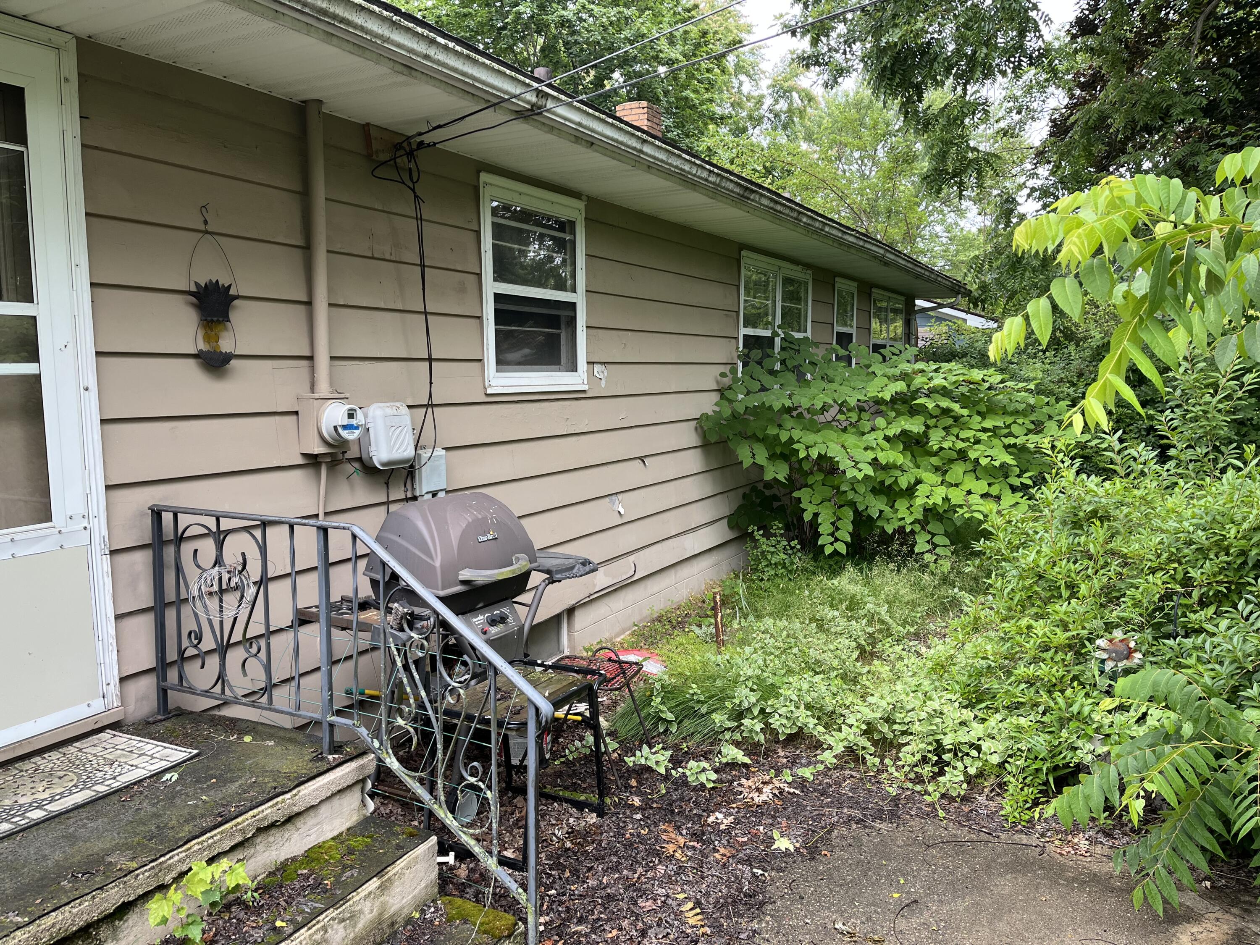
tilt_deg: -5.9
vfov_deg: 53.1
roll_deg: +1.1
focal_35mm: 26
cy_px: 472
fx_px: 946
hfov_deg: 67.3
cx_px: 630
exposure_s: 1/122
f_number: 1.6
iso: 40
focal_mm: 5.1
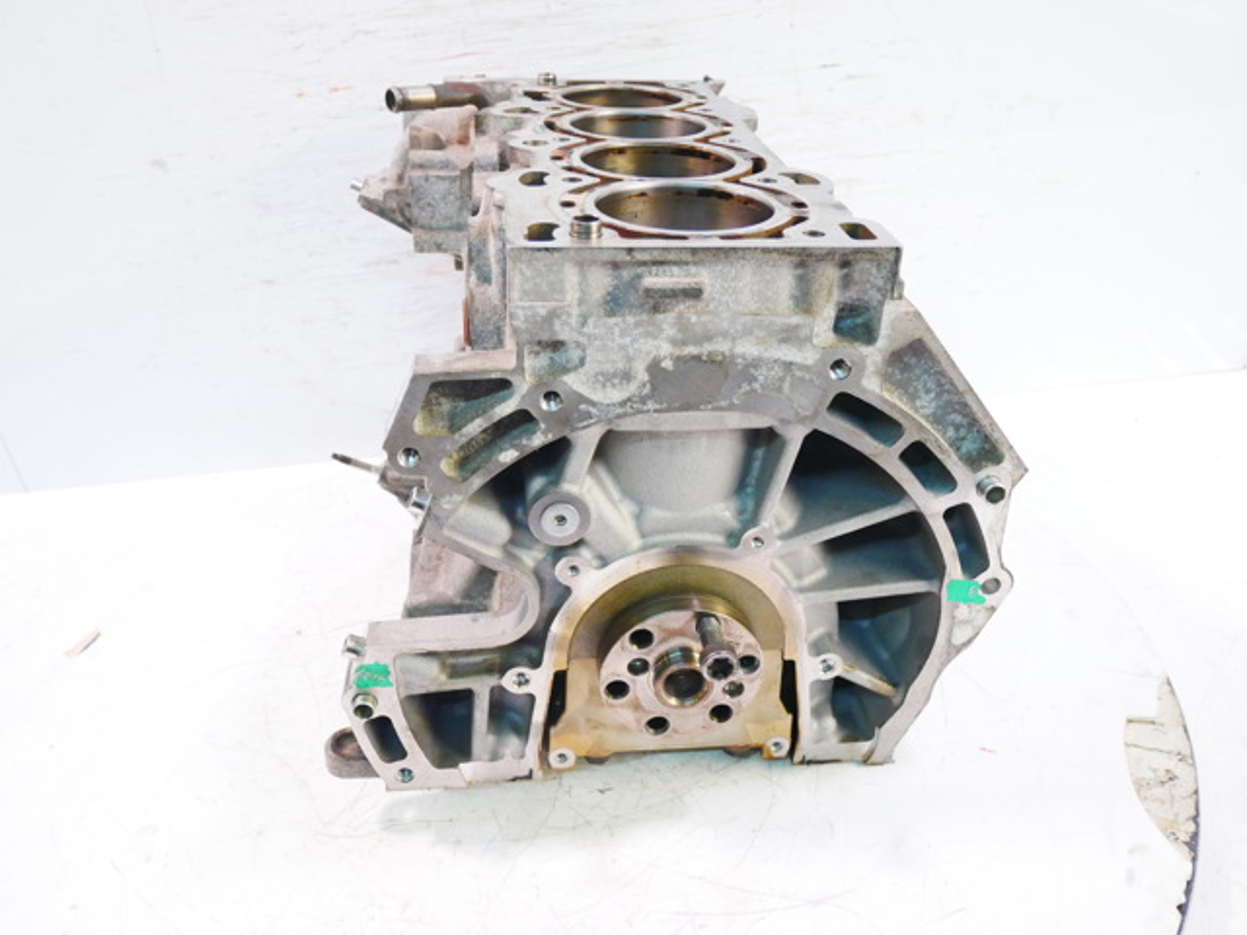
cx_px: 624
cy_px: 468
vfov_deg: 46.8
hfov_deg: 60.0
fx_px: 1081
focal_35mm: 30
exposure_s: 1/60
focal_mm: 15
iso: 1250
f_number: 3.8
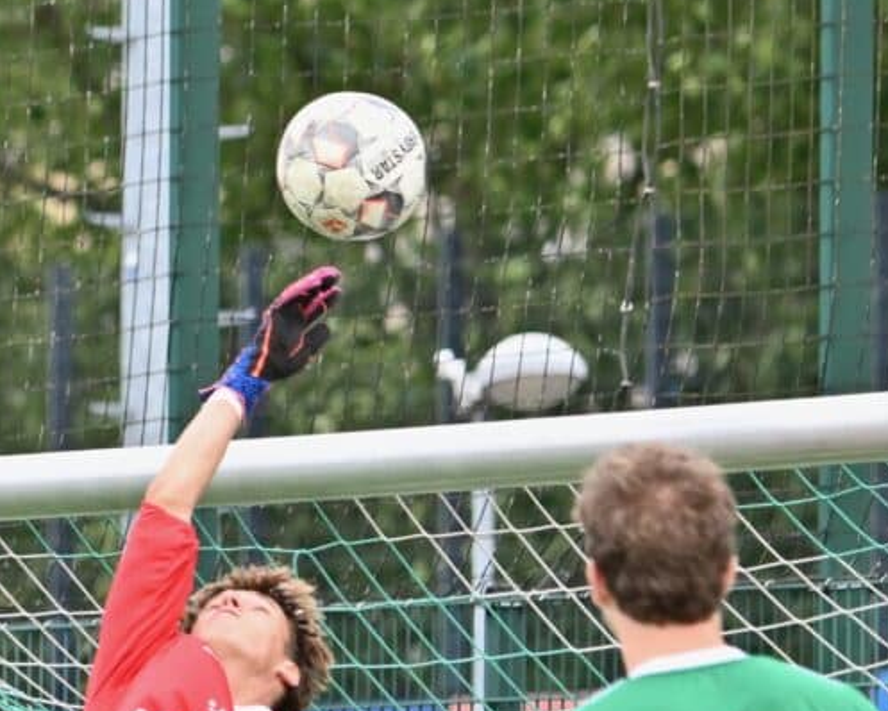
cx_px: -331
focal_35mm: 773
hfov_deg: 2.5
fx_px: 20323
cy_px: 1039
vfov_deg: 2.0
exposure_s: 1/1600
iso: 560
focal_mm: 200
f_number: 5.3
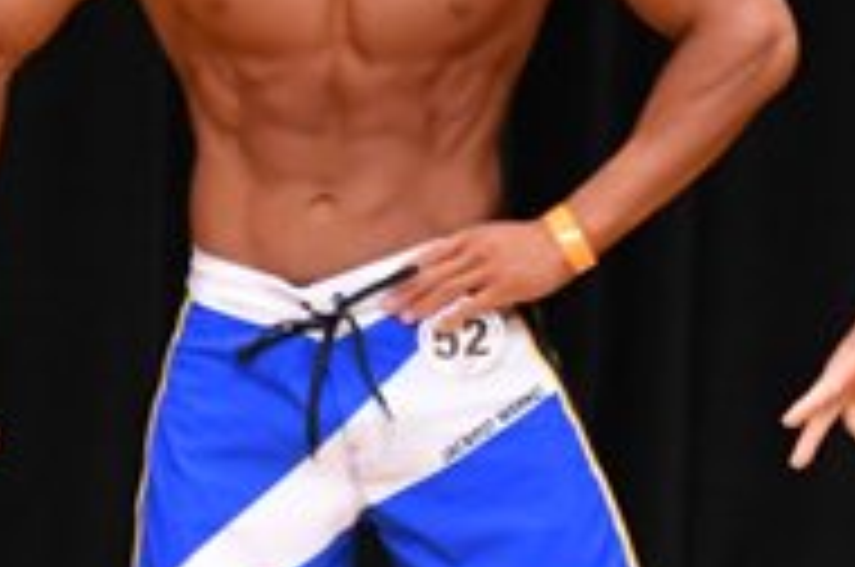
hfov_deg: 1.9
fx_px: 26152
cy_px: 418
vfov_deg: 1.2
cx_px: -754
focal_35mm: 1103
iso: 4000
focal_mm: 180
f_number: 5.6
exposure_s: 1/400
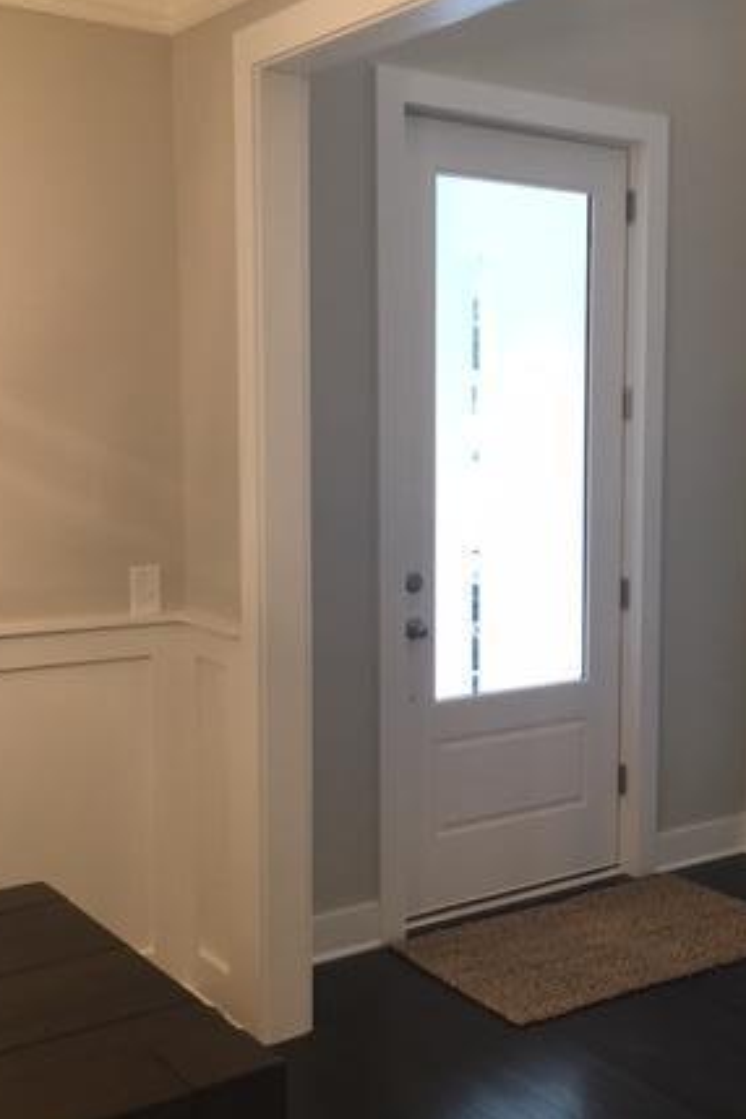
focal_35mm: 45
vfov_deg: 43.6
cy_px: 561
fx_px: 1399
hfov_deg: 29.5
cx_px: 545
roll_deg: +0.2
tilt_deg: -5.8
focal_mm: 4.15
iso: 160
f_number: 2.2
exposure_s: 1/30
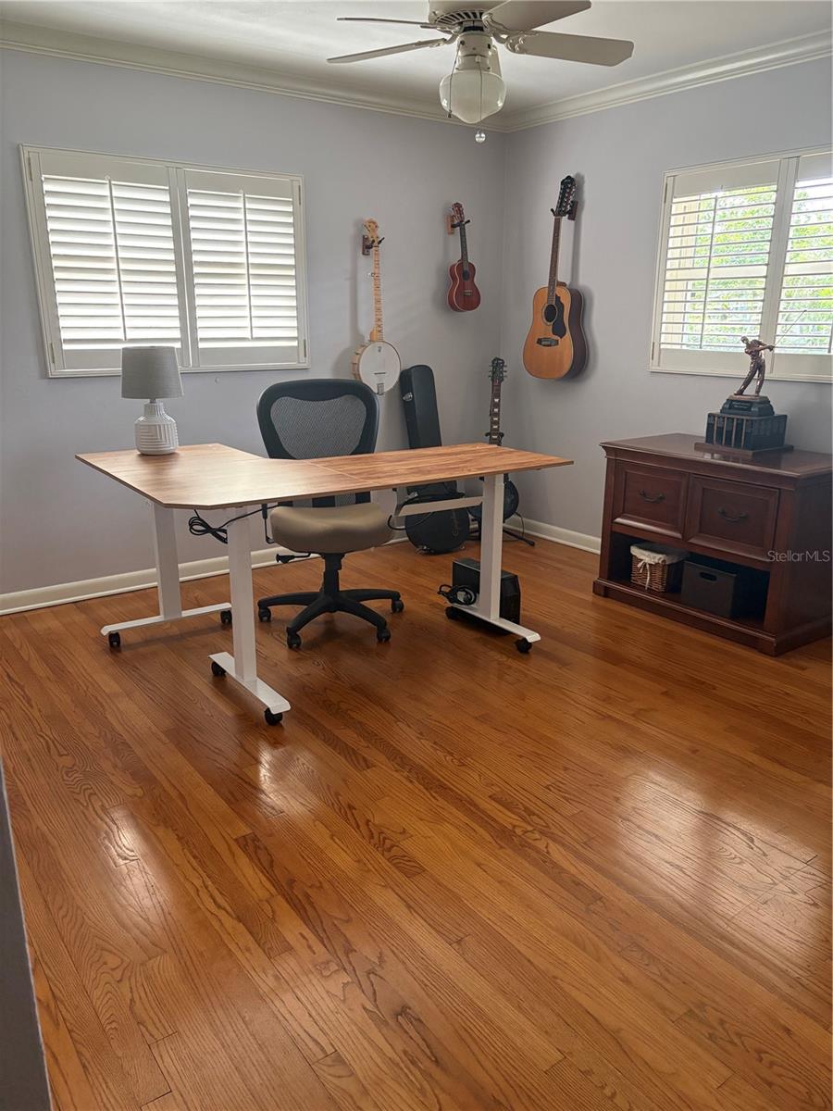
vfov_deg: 67.3
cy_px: 556
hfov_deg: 53.1
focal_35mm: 26
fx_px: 834
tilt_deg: -16.9
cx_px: 416
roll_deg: -0.8
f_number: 1.6
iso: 250
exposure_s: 1/60
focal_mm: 5.96
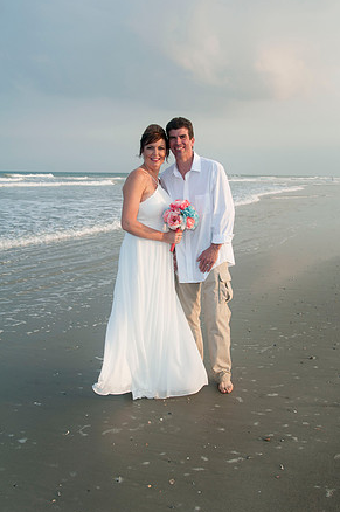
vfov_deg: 51.9
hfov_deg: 35.9
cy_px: 257
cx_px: 174
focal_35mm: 37
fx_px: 525
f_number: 5.6
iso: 100
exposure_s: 1/250
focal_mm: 24
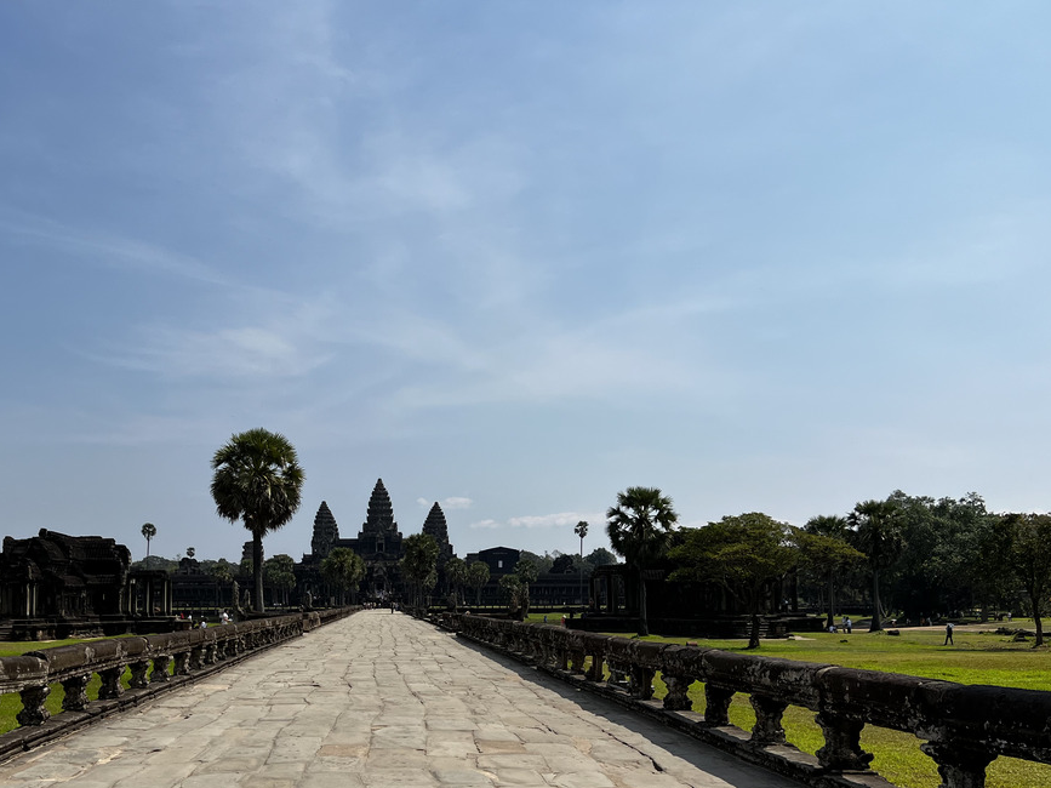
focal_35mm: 36
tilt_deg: +3.7
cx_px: 365
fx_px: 1093
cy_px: 526
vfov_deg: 39.2
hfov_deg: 50.6
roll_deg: +0.6
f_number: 1.5
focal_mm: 5.7
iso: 50
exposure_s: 1/9434
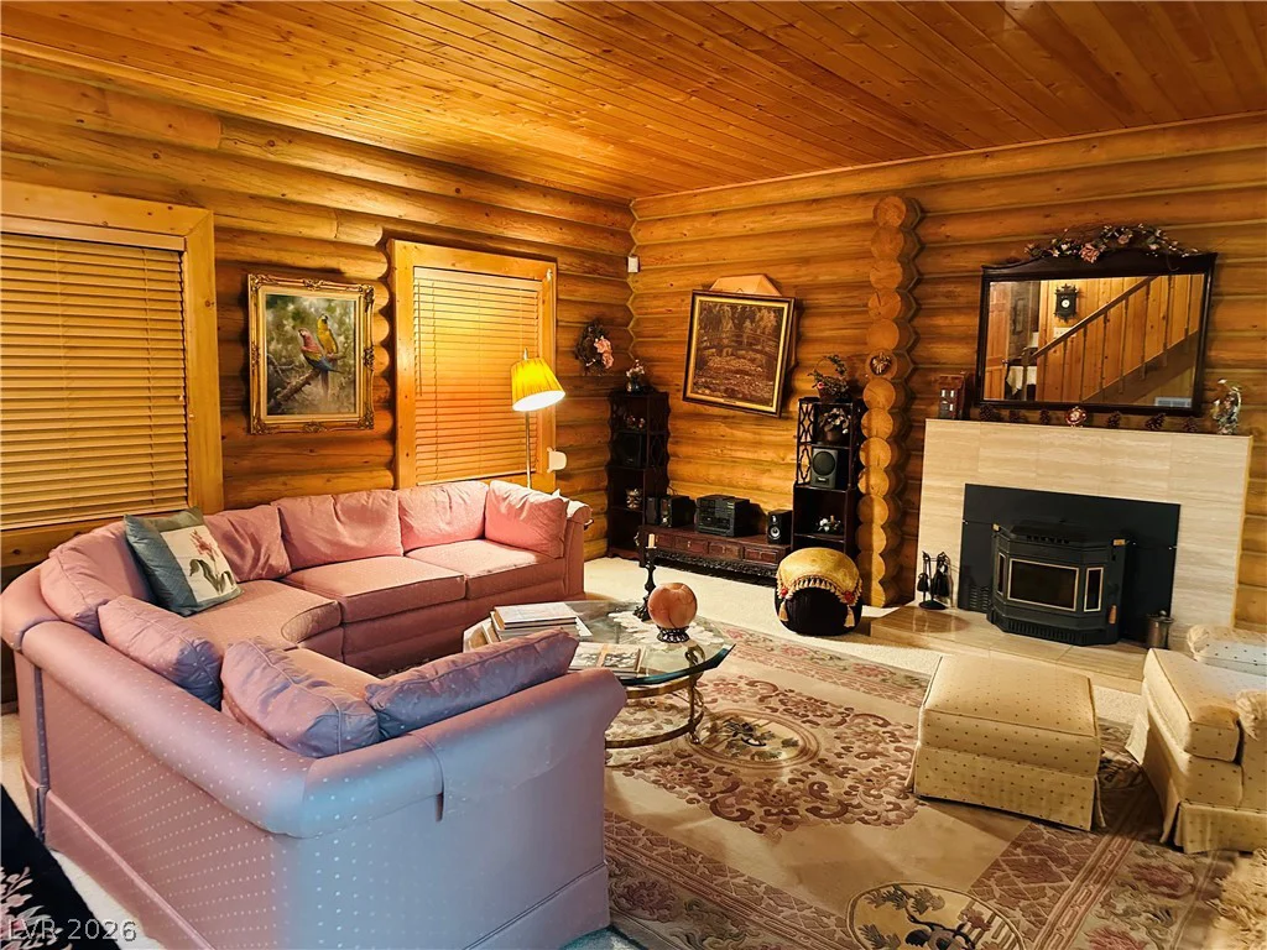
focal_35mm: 24
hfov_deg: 71.6
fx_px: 878
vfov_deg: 56.8
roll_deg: -1.5
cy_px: 475
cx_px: 634
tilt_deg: -7.7
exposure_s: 1/40
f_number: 1.78
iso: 800
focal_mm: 6.86
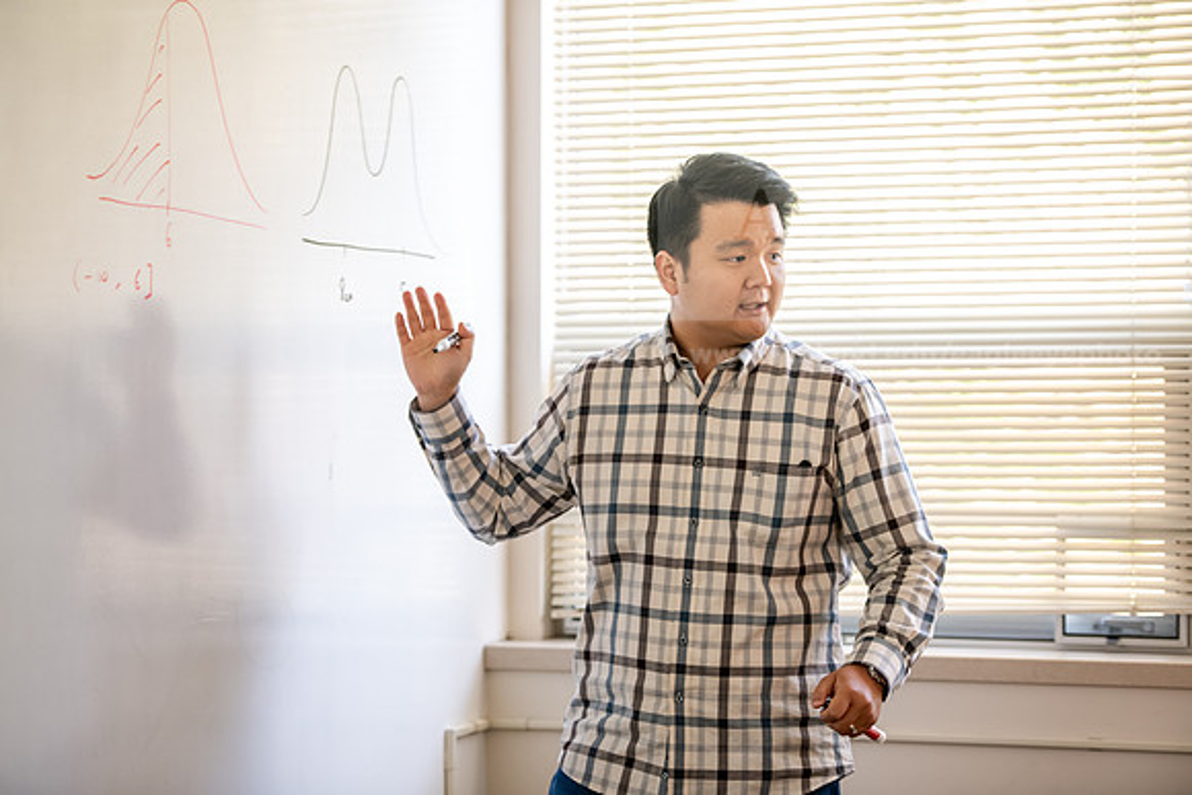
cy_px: 398
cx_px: 596
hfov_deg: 20.4
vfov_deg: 13.7
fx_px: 3312
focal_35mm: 100
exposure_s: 1/200
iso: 1600
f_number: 3.2
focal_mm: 100
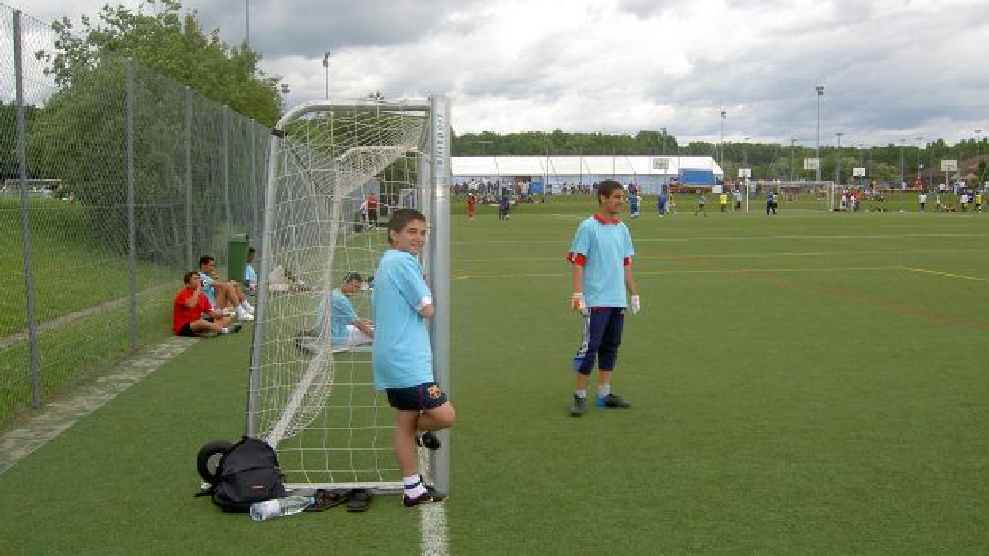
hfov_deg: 52.8
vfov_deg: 31.2
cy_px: 280
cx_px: 499
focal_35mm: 38
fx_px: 997
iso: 50
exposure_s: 1/250
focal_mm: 5.6
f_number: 4.7
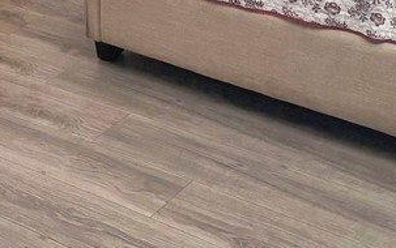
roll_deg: +1.1
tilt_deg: -10.6
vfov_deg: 12.4
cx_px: 154
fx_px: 1005
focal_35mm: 93
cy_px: -249
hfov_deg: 22.3
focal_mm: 5.96
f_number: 1.6
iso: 125
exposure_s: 1/75
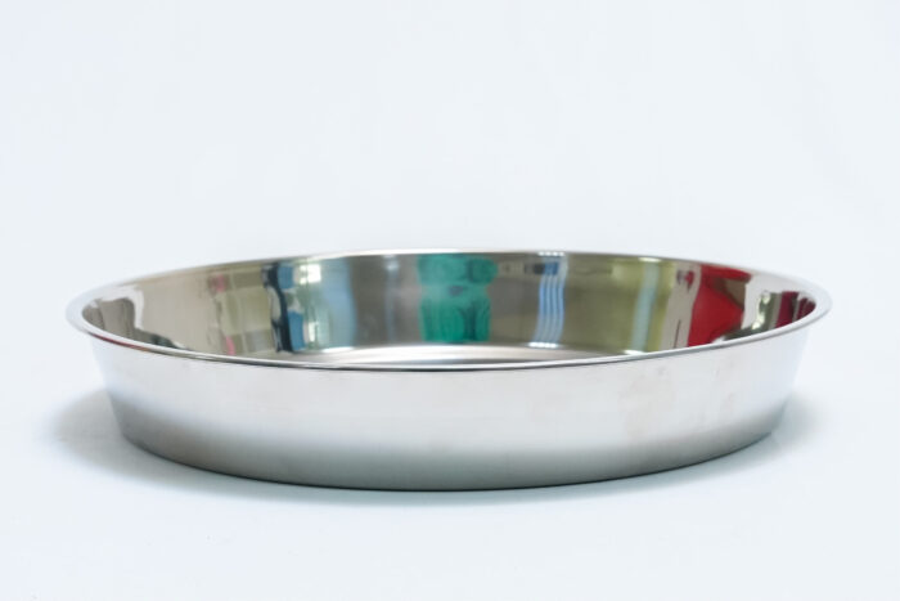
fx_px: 2050
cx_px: 450
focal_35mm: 82
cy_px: 300
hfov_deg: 24.8
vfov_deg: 16.7
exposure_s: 1/125
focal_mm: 55
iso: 3200
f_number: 10
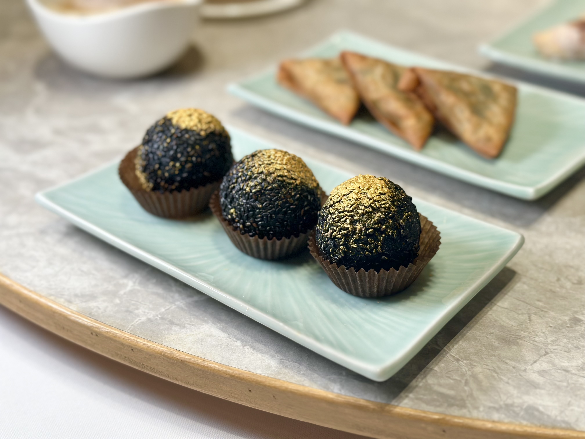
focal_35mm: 48
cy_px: 220
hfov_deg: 39.7
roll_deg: +0.5
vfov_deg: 30.3
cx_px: 292
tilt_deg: -32.3
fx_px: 811
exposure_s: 1/147
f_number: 1.78
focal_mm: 6.86
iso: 80
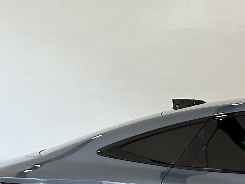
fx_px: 1331
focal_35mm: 188
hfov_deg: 10.1
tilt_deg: -3.6
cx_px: 397
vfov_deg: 7.9
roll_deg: +0.8
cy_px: 166
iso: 50
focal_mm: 6.86
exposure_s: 1/133
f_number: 1.78
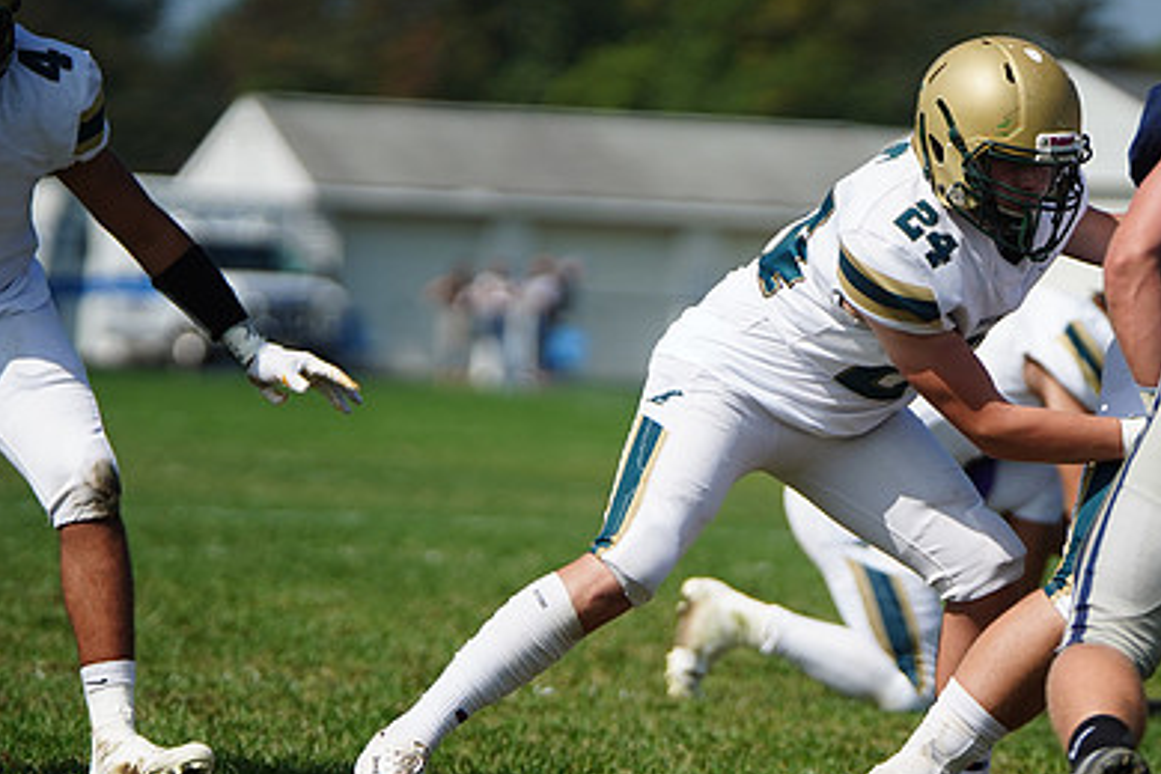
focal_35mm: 311
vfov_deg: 4.4
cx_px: 837
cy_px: 320
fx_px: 10029
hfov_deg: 6.6
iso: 400
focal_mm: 209
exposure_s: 1/8000
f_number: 2.8
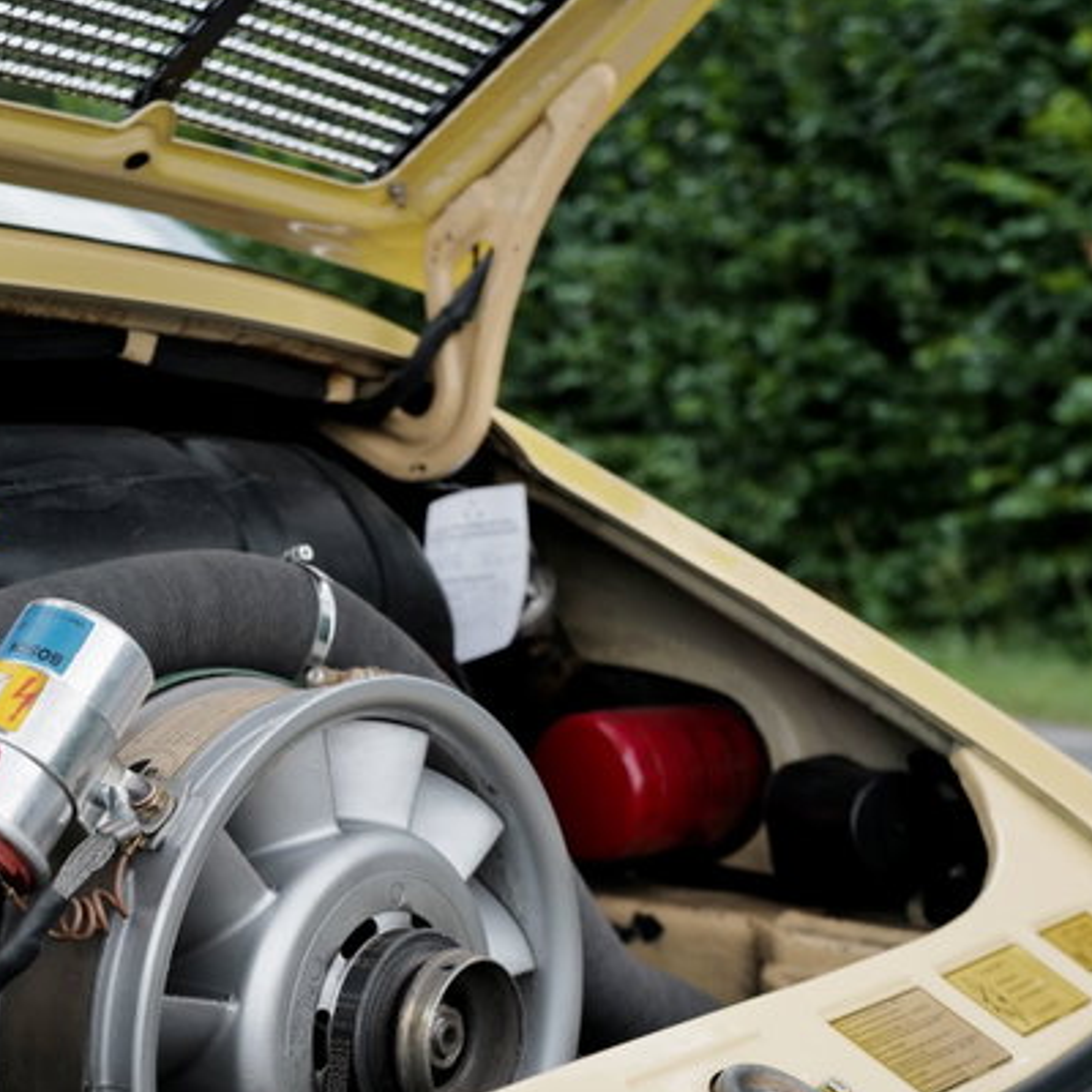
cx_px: 232
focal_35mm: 61
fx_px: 2177
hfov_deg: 27.6
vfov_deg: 27.9
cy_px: 770
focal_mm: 28
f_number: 3.5
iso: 100
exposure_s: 1/80
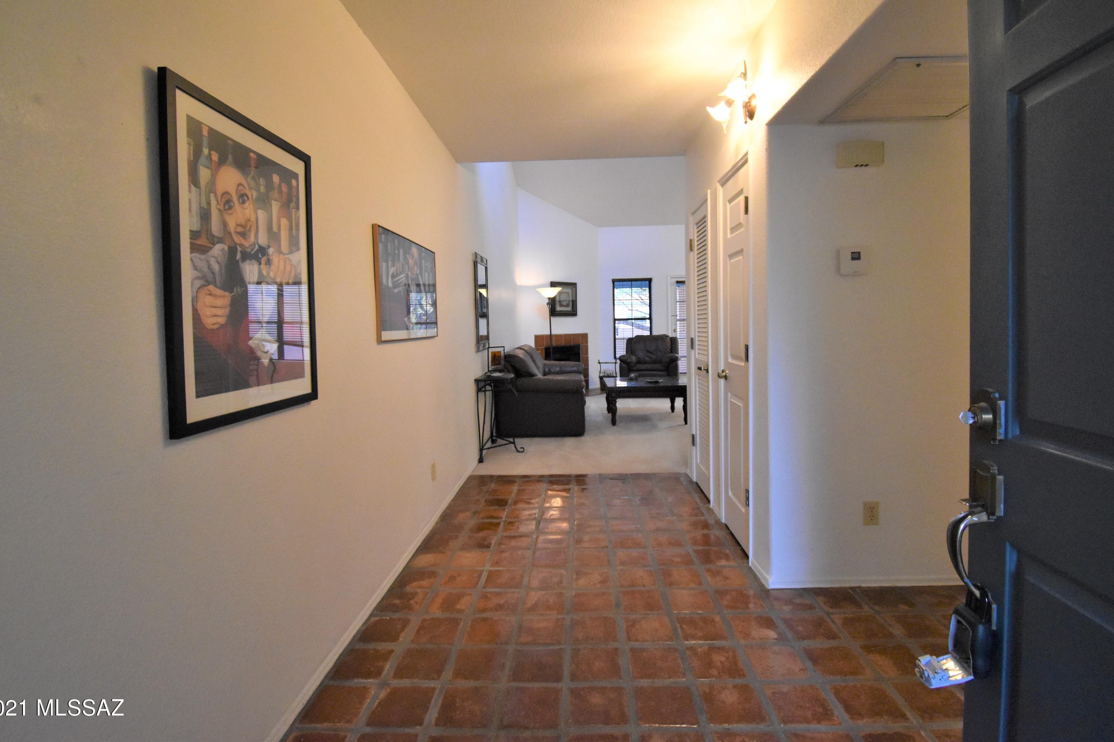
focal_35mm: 16
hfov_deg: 96.7
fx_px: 495
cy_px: 347
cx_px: 556
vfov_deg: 73.7
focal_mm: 10
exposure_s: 1/125
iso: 3200
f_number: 4.5
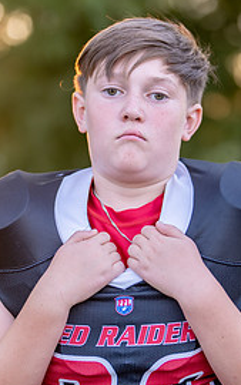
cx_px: 158
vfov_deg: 16.4
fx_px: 1333
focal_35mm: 127
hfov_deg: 10.3
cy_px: 209
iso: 100
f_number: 1.2
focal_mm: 50
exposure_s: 1/320
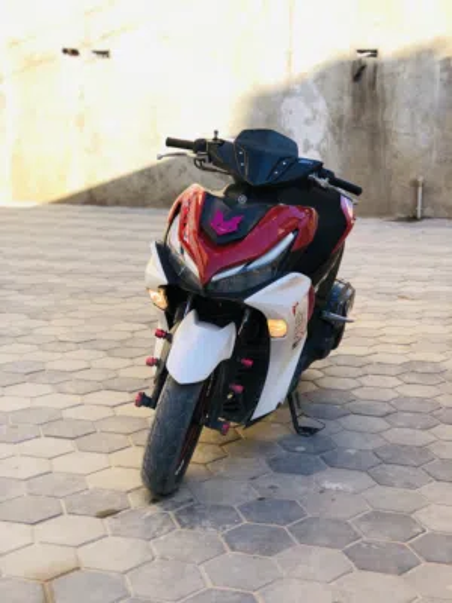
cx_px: 226
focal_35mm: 57
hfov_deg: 25.7
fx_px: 992
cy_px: 302
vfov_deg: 33.8
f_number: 2.8
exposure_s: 1/120
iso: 20
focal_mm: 6.6
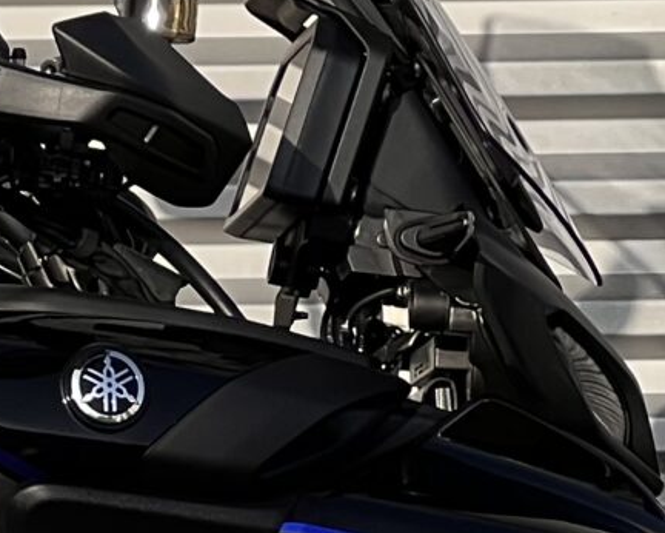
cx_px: -516
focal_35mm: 445
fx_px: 8762
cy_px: 880
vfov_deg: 3.5
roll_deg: +1.3
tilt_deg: -6.4
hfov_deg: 4.3
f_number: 2.8
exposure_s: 1/358
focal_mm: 9
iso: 32
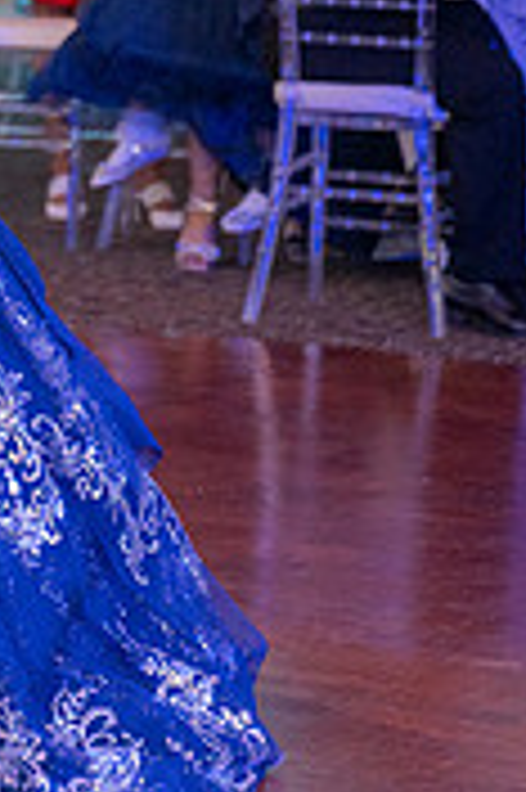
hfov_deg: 5.2
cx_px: -620
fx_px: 5665
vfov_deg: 8.0
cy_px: 111
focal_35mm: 258
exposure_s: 1/200
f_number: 2.8
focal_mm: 70
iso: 1250
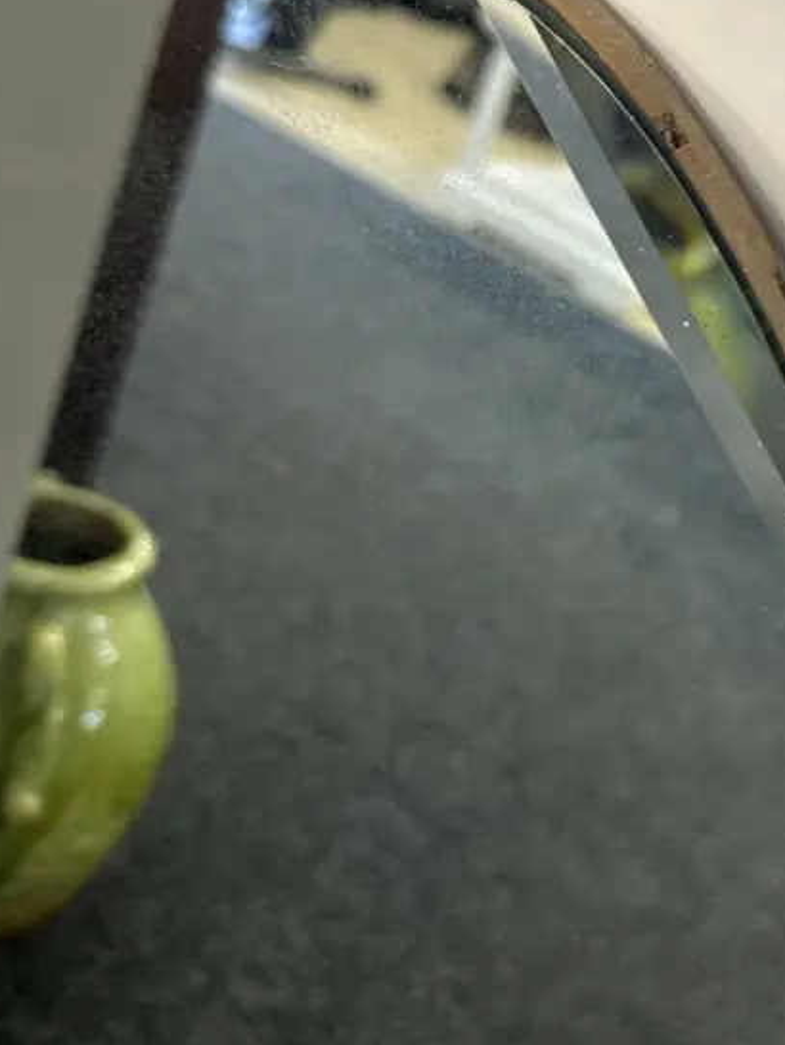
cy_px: 404
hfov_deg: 30.8
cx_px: 706
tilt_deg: -44.5
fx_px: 1360
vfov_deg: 41.8
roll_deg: -9.1
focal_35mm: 45
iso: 160
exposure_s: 1/50
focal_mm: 6.86
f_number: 1.78
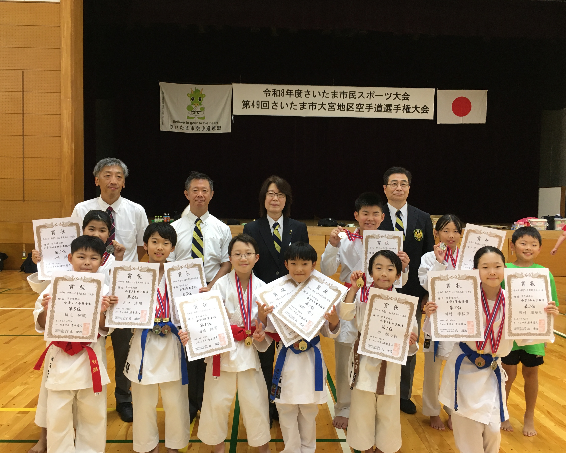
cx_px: 283
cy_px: 228
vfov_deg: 47.1
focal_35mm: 31
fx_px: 519
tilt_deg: -4.3
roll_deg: -0.9
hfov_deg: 57.2
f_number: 2.2
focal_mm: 4.15
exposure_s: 1/30
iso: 64
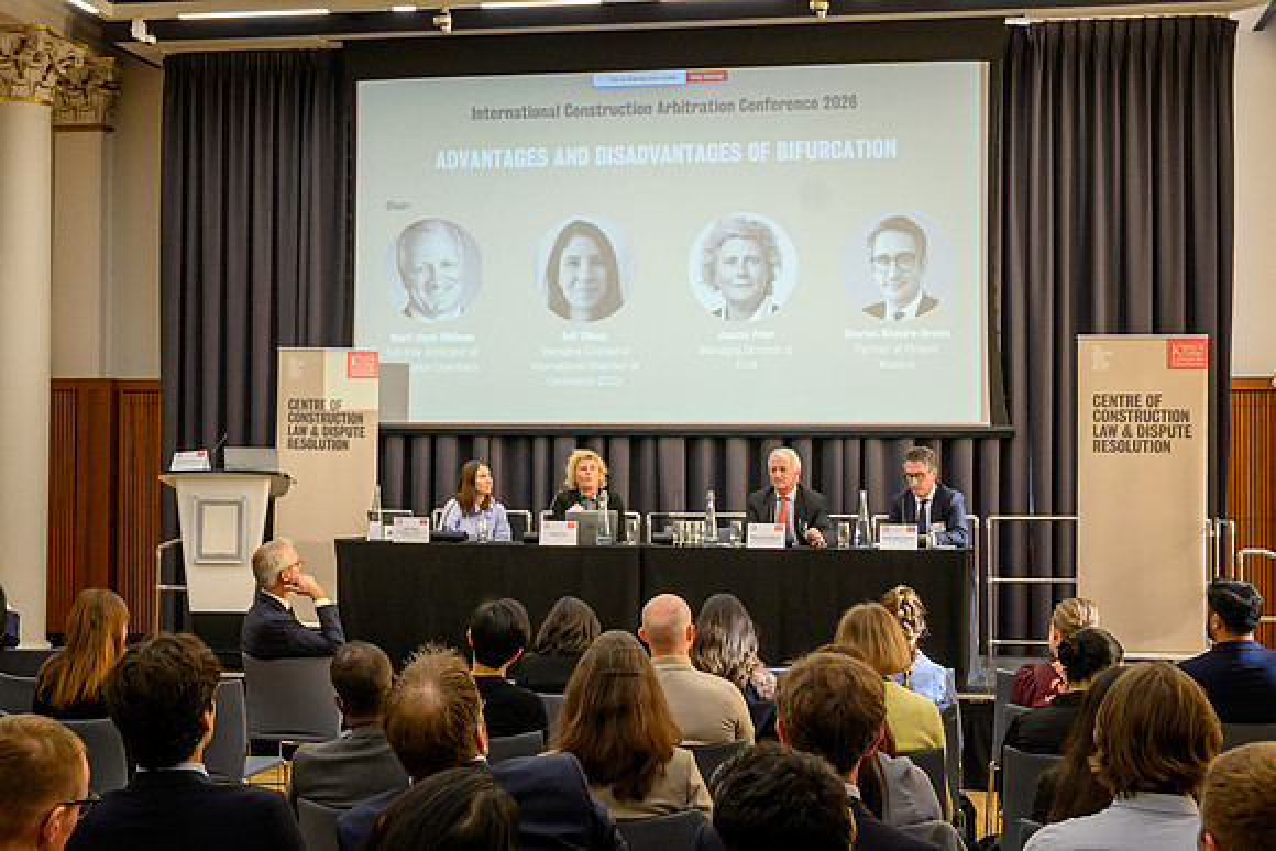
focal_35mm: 50
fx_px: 1756
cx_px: 638
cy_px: 426
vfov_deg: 27.3
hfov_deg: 39.9
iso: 2800
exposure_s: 1/160
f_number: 4.5
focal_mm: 33
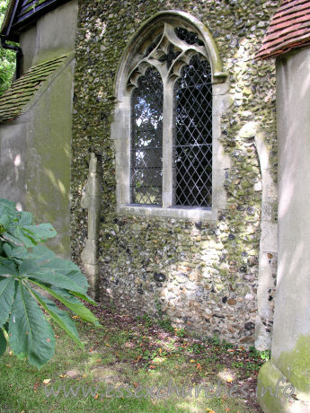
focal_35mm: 35
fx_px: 418
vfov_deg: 52.6
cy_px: 206
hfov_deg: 40.7
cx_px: 155
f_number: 3.2
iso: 50
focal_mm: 8.9
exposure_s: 1/38.5
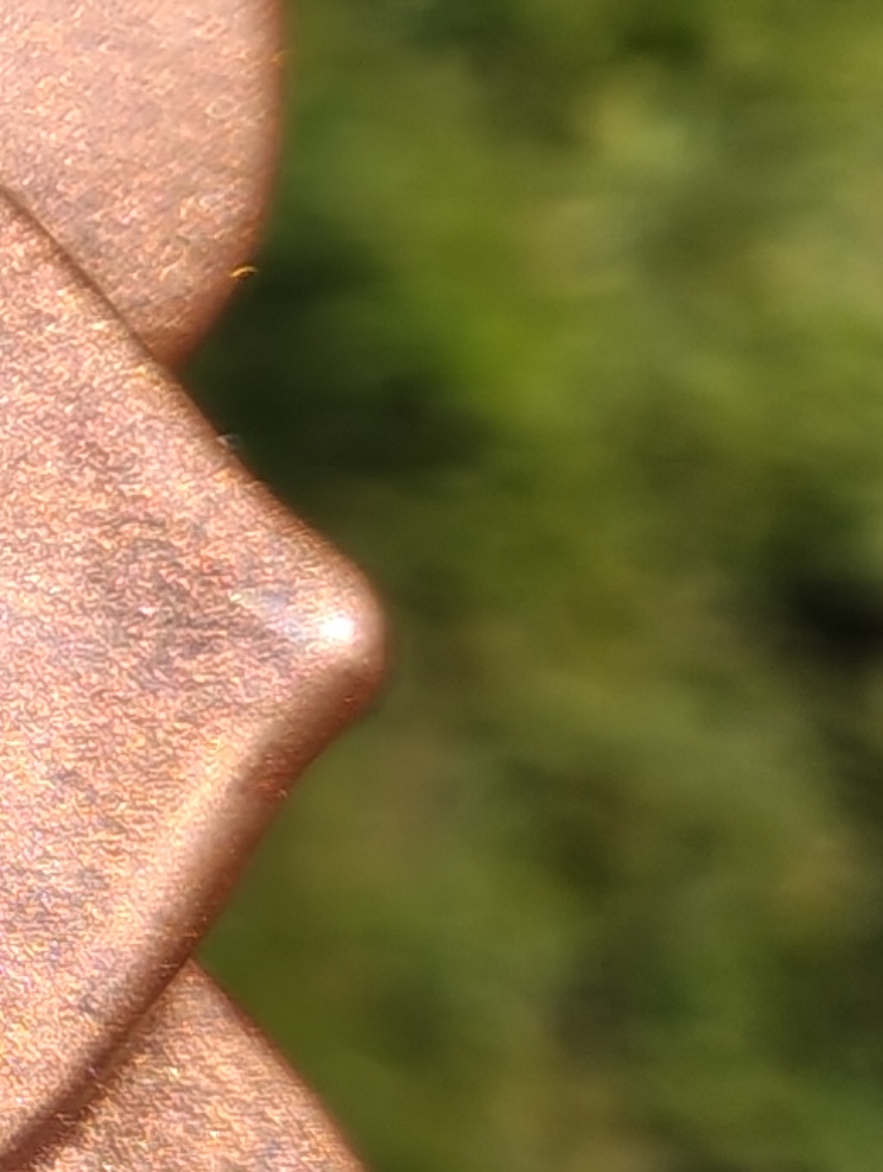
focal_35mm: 141
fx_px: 4781
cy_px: 297
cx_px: -1330
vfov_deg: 13.9
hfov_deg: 9.3
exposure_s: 1/830
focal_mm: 5.56
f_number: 1.88
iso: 50
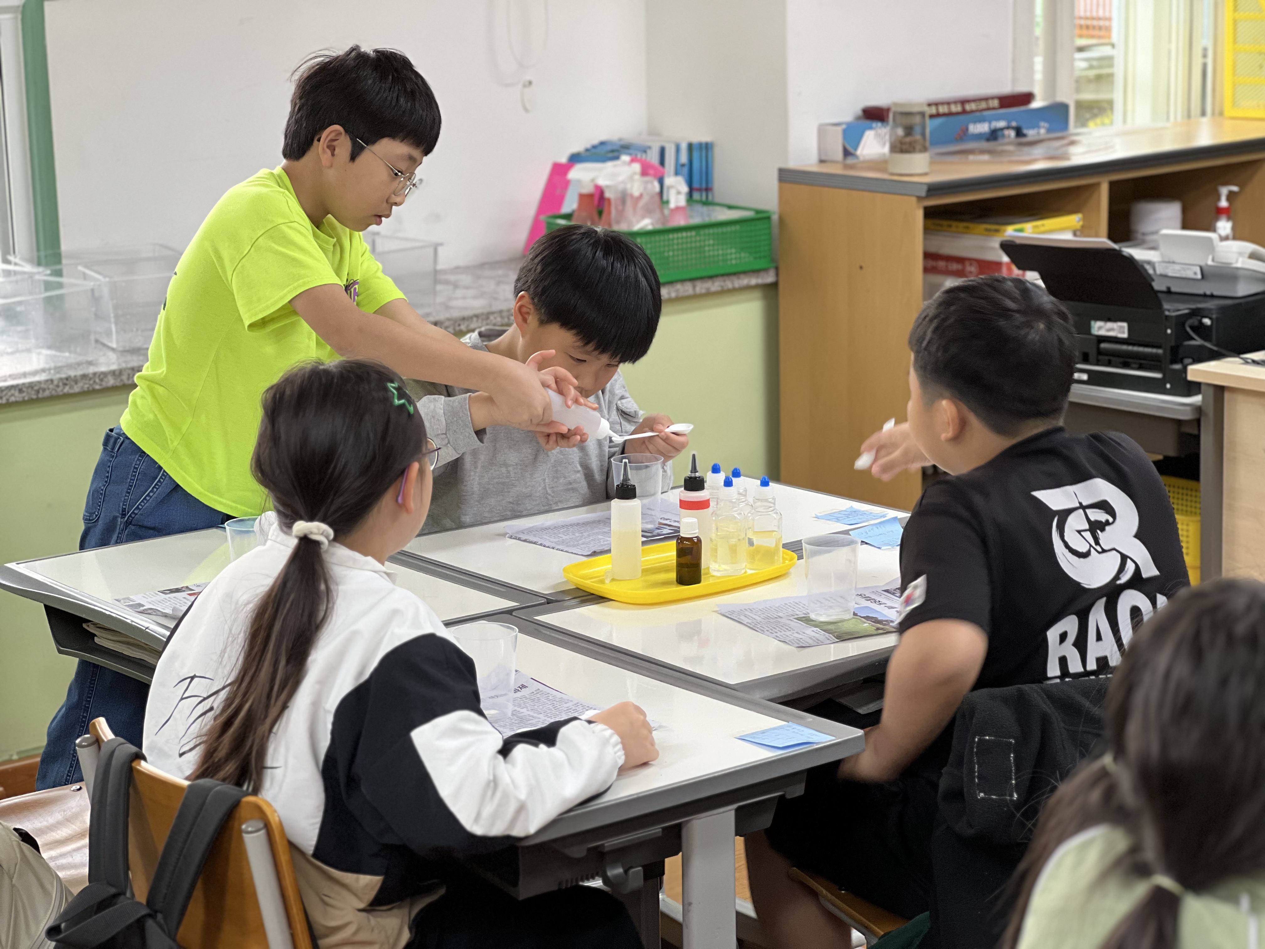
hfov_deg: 25.3
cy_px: 474
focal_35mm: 77
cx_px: 632
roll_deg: +2.0
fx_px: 2814
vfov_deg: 19.1
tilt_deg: -12.6
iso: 125
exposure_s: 1/40
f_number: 2.8
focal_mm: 9
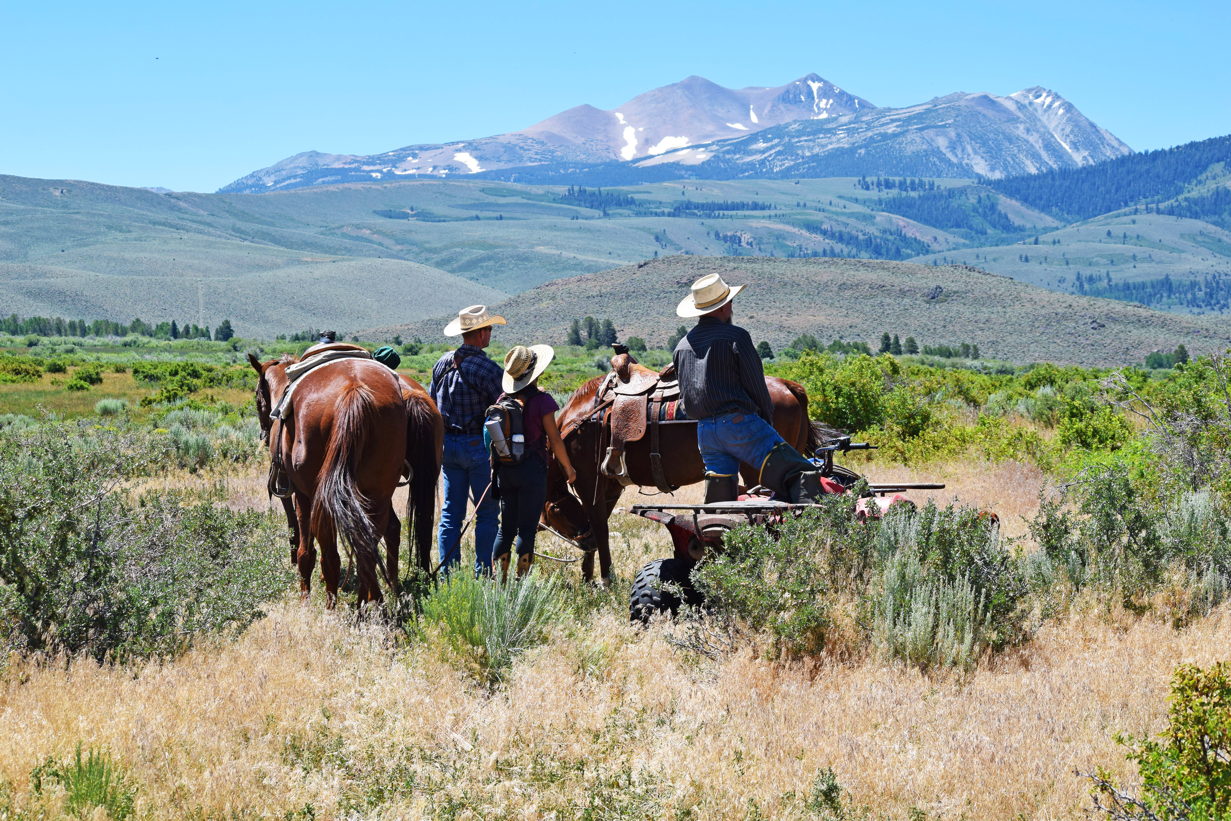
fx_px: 2821
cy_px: 410
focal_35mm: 82
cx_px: 616
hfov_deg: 24.6
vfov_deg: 16.6
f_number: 9
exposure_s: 1/320
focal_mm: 55
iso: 200
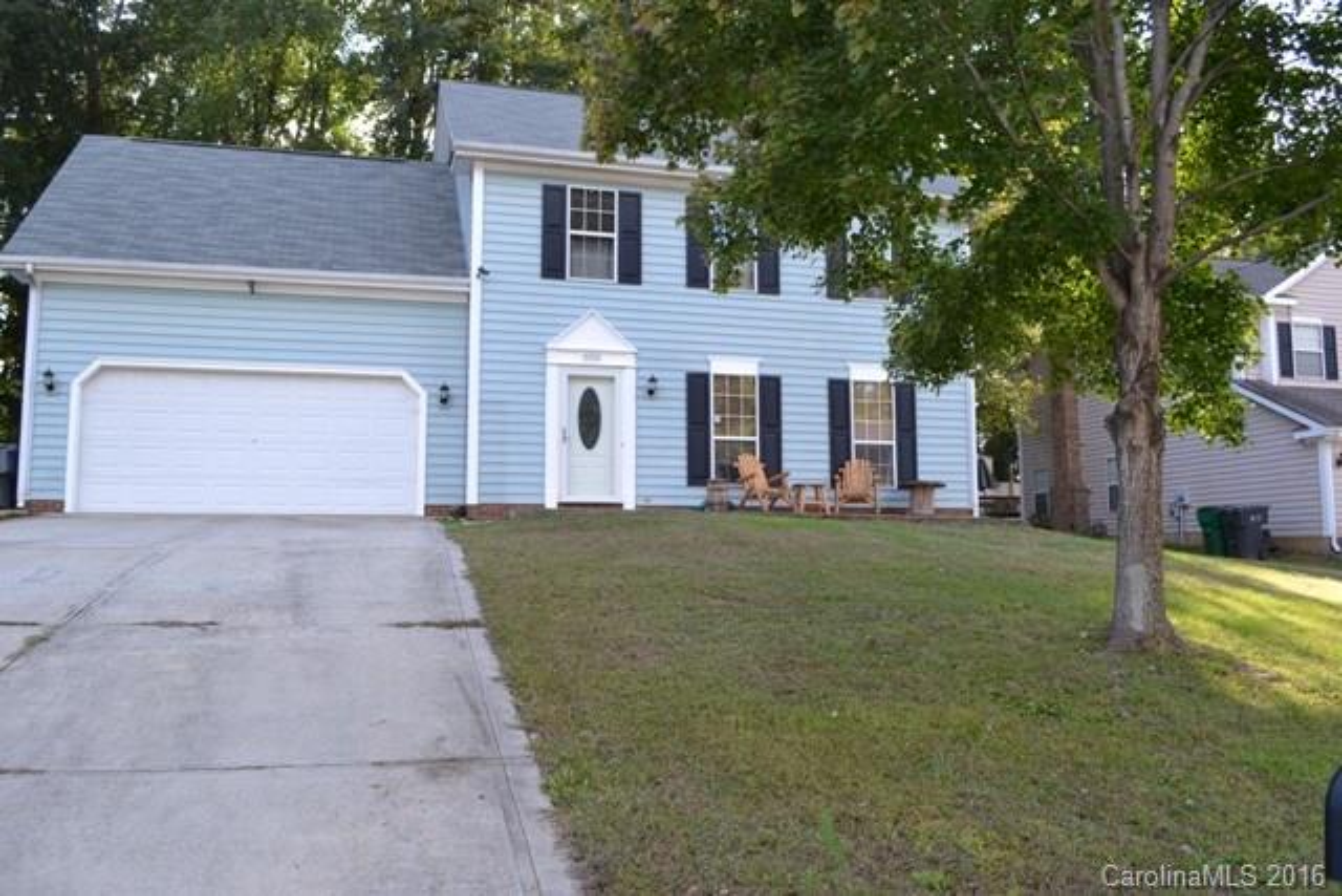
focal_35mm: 27
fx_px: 1007
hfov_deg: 67.4
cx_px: 671
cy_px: 448
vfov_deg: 48.0
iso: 200
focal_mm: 18
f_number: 5.6
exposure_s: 1/125
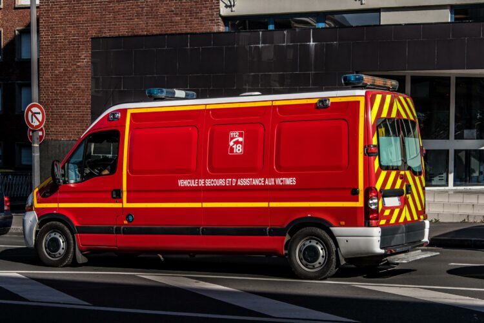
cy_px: 162
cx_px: 242
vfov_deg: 16.7
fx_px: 1103
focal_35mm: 82
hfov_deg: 24.7
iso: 500
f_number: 14
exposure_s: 1/250
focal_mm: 82
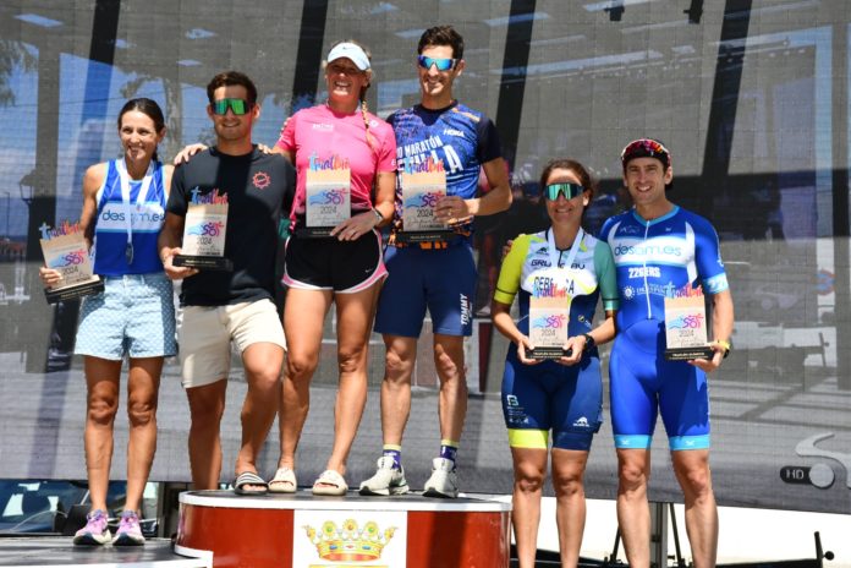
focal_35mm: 75
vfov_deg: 18.2
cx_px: 426
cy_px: 284
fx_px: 1773
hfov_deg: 27.0
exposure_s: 1/250
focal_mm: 50
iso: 100
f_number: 8
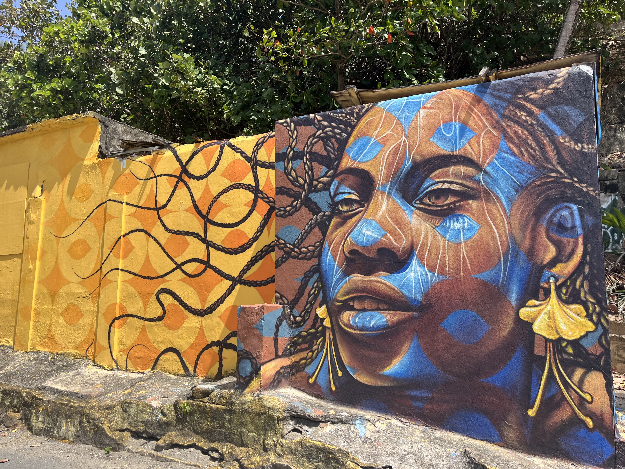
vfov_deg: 53.1
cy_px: 234
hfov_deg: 67.3
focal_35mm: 26
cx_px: 312
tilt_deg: +6.5
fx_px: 469
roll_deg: +0.1
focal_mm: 5.1
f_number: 1.6
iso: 50
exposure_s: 1/1721
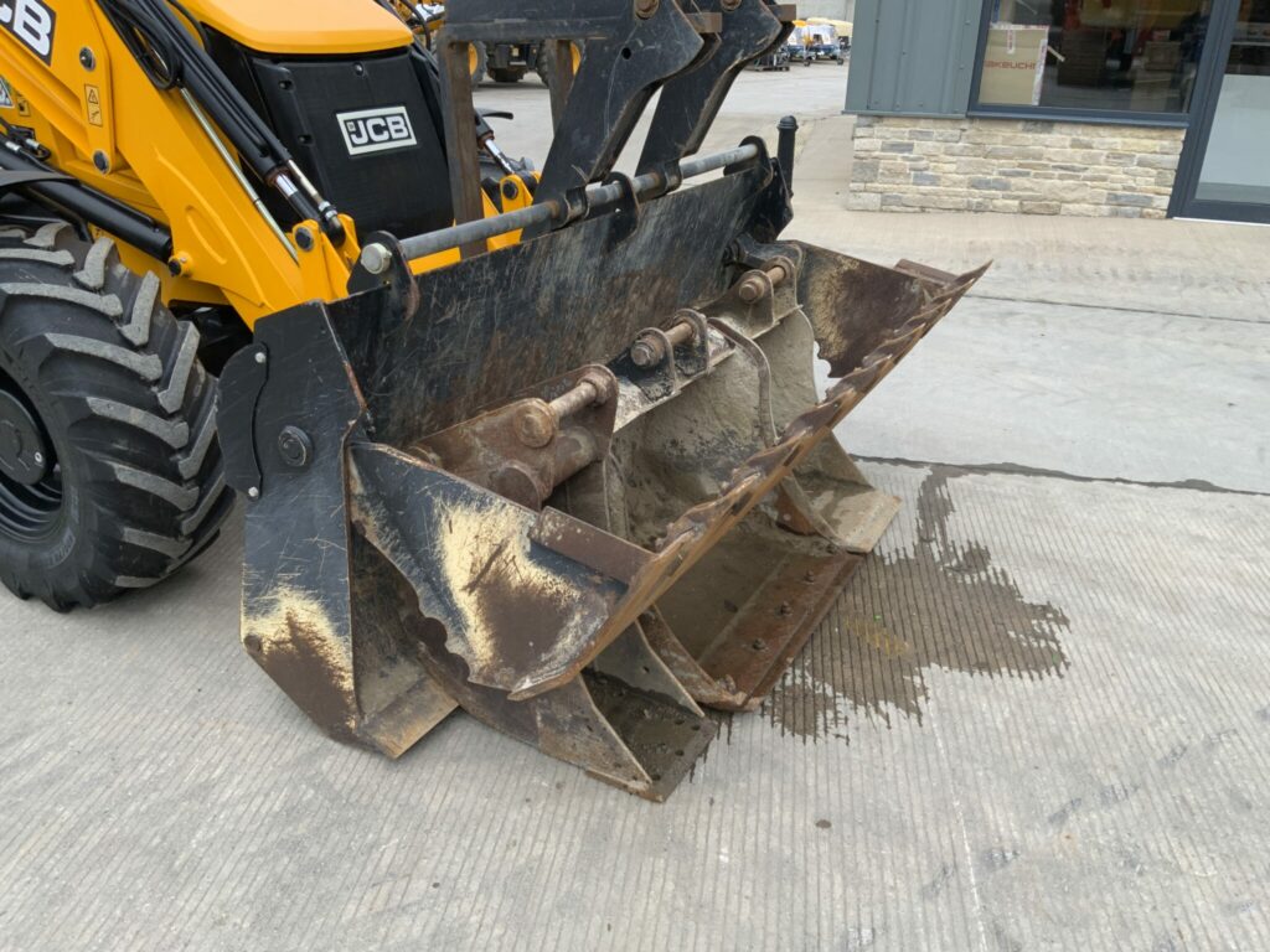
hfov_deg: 61.7
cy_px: 476
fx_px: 1064
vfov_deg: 48.2
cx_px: 635
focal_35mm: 29
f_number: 1.8
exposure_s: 1/351
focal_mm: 3
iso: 16
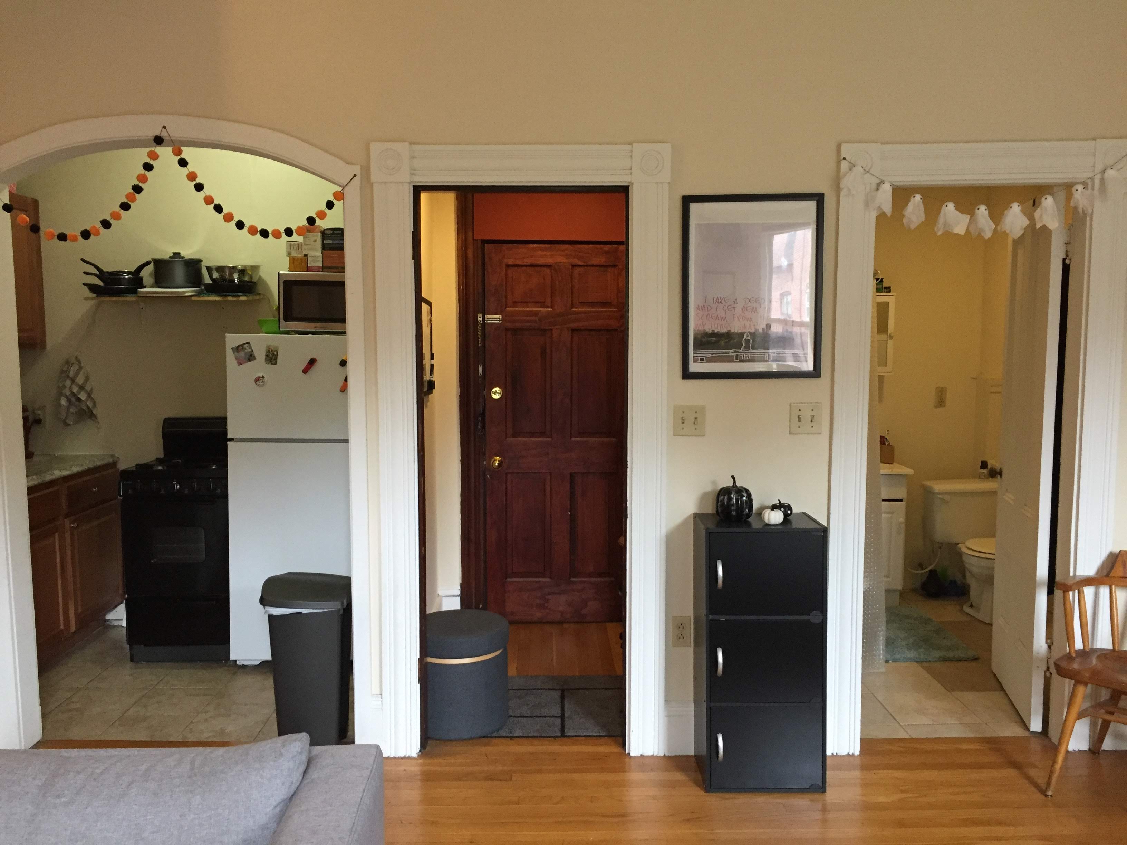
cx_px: 564
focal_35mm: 29
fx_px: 944
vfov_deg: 48.2
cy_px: 422
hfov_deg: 61.7
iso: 125
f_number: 2.2
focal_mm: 4.15
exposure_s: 1/30
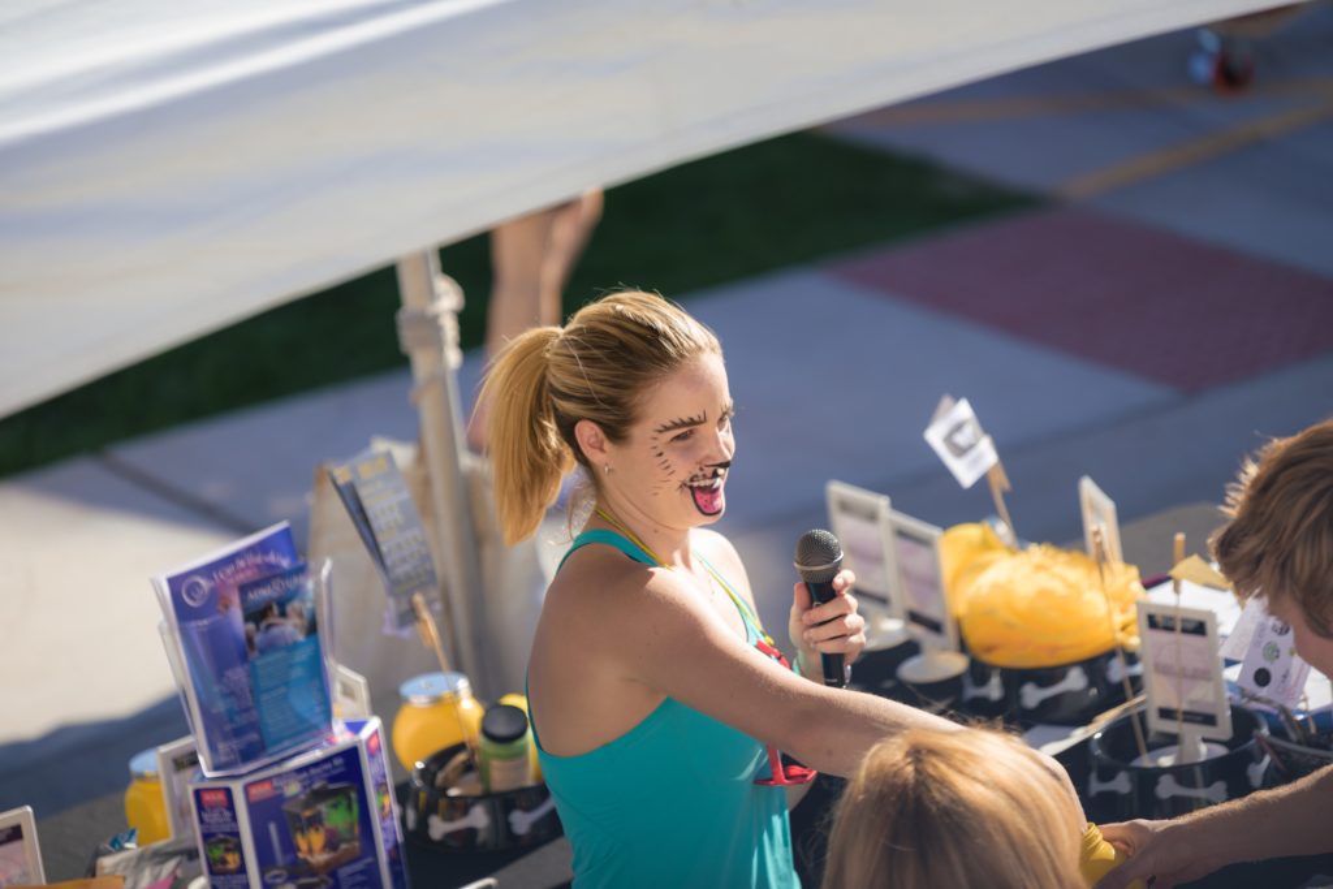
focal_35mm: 200
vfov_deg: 6.9
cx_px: 666
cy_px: 444
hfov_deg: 10.3
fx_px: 7406
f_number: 2.8
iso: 72
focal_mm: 200
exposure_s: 1/1000
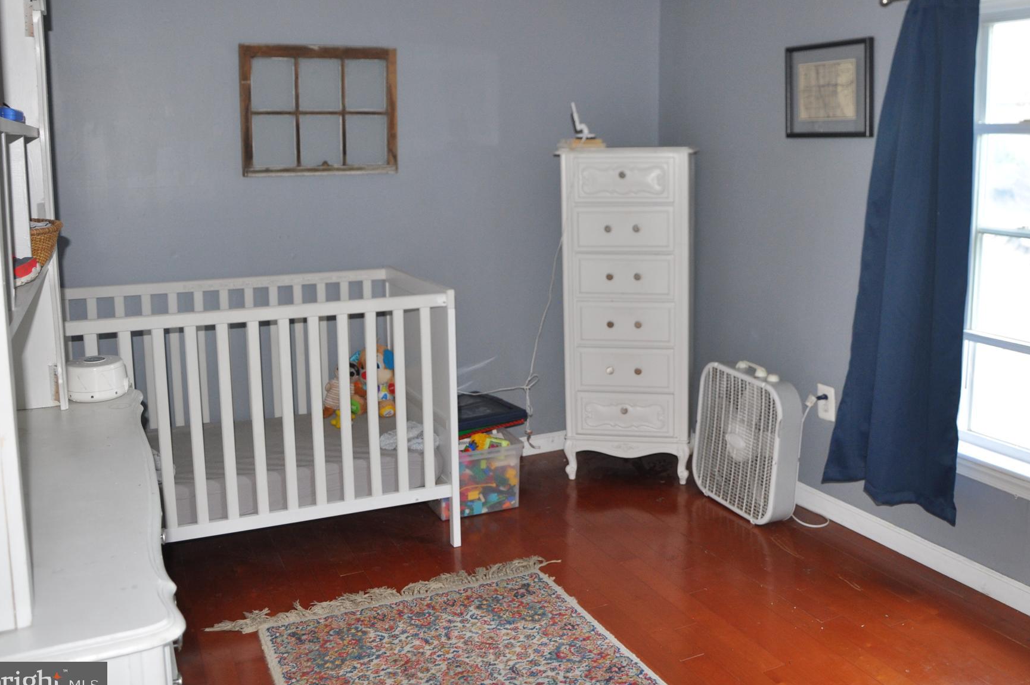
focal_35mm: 32
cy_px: 299
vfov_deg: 40.9
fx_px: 915
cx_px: 586
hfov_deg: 58.5
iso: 500
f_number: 3.5
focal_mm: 18
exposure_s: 1/125
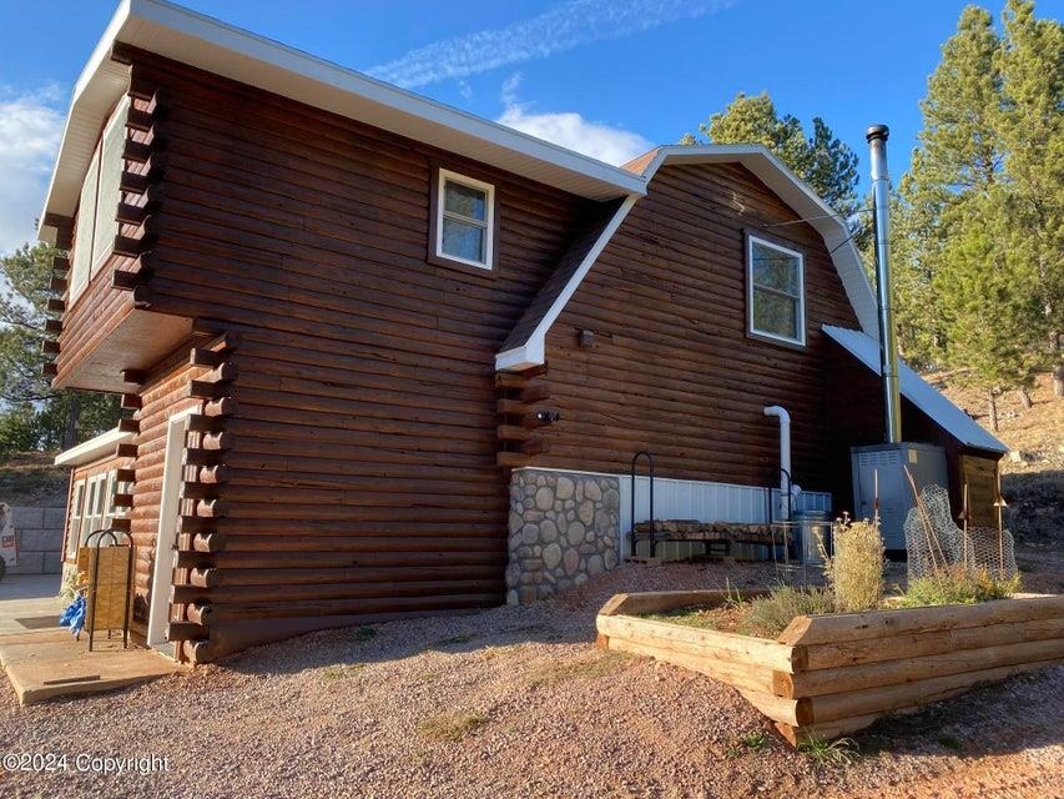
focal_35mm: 26
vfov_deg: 53.1
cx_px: 532
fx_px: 799
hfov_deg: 67.3
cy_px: 400
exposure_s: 1/493
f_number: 1.8
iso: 32
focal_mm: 4.25
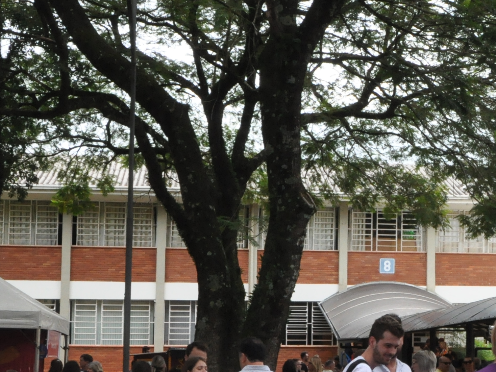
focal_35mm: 101
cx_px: 465
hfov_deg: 19.0
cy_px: 232
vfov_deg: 14.6
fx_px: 1447
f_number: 14
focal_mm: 24
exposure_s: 1/200
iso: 1000
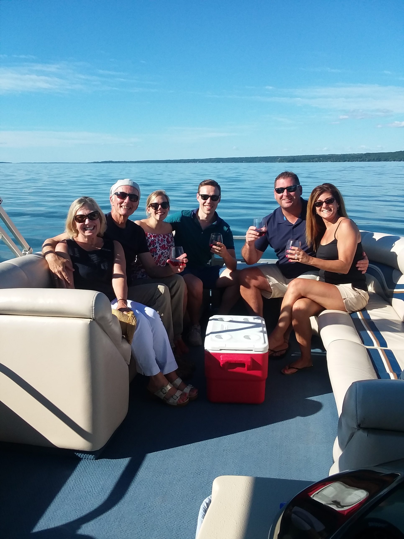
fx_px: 451
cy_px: 270
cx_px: 202
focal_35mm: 29
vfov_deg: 61.7
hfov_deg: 48.2
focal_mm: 2.47
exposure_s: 1/1319
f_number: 1.9
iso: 40
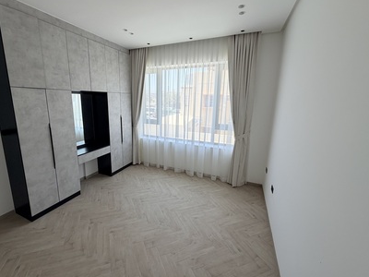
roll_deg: -0.4
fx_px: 171
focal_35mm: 16
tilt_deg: -11.7
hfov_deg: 94.2
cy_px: 133
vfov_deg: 78.1
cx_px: 166
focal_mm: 2.22
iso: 50
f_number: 2.2
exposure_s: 1/121
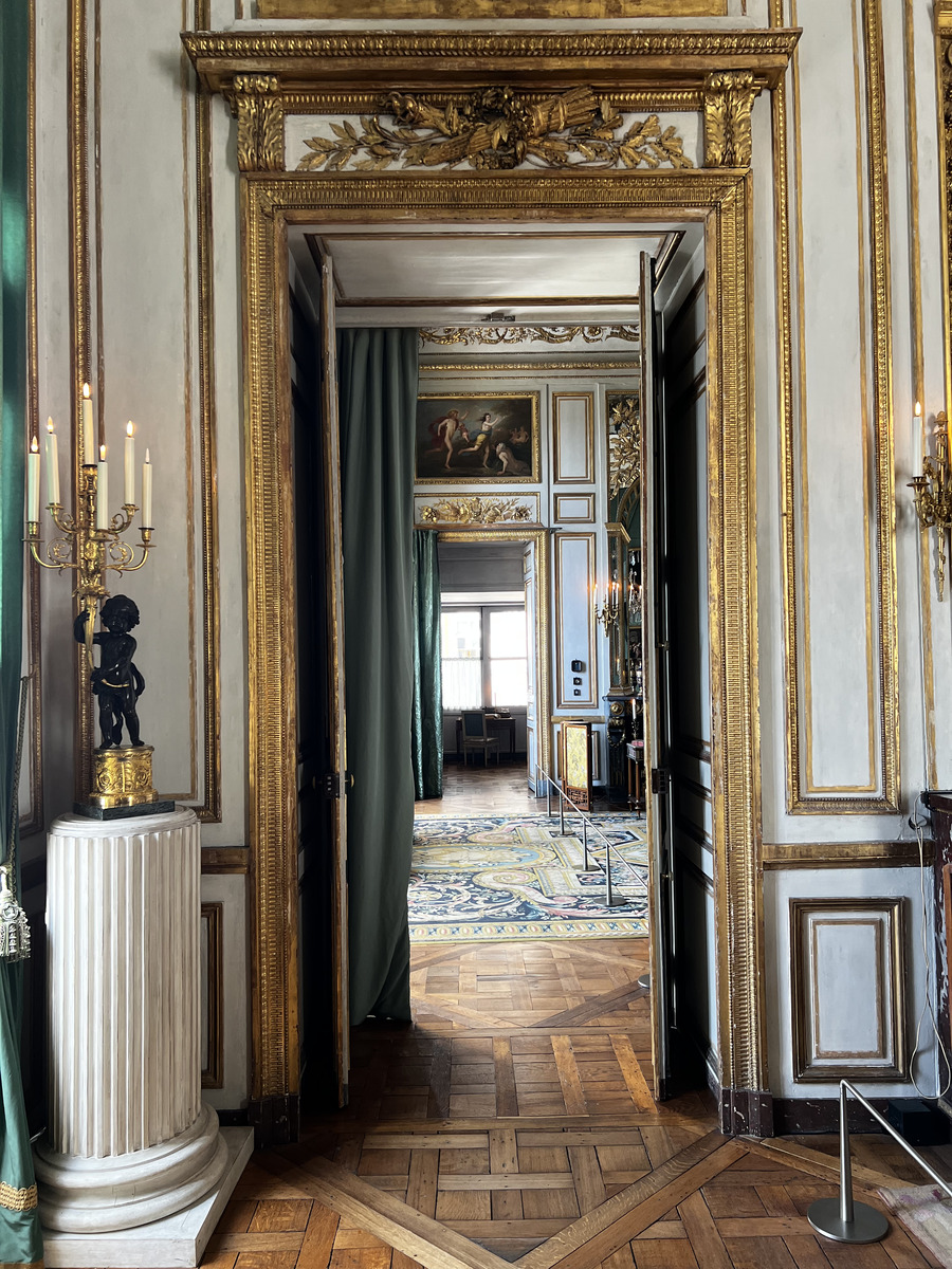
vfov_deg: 67.3
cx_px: 476
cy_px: 634
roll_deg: +1.3
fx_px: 953
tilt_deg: +1.7
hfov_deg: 53.1
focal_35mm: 26
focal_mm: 5.7
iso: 100
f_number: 1.5
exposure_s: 1/100
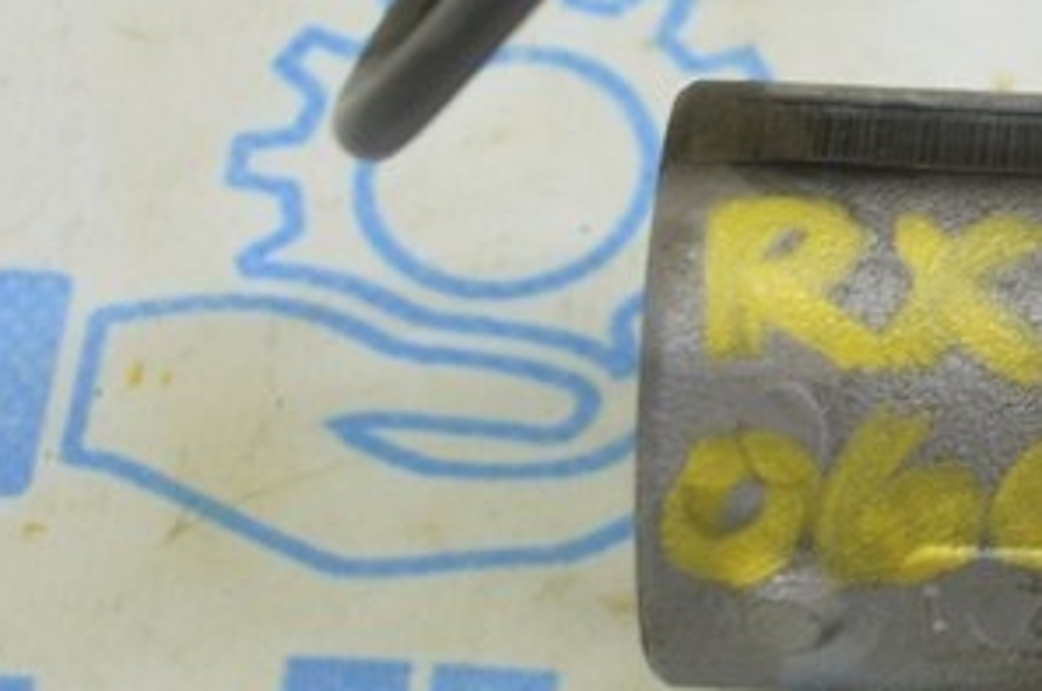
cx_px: 1467
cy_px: 61
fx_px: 5982
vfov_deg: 6.6
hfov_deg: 9.7
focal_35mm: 207
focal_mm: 40
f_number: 5.6
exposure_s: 1/20
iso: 400
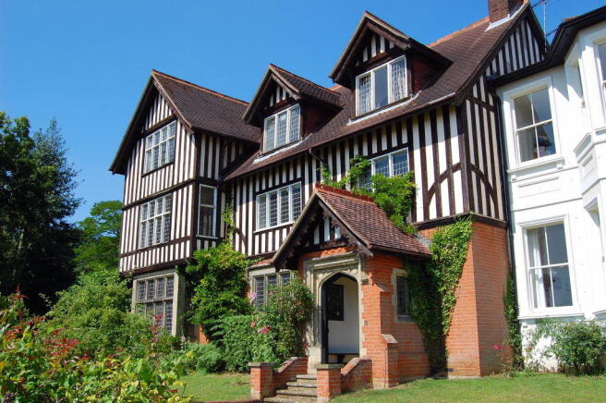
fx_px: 580
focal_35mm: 34
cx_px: 303
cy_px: 202
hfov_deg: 55.2
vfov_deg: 38.3
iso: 200
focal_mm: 23
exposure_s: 1/320
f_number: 9
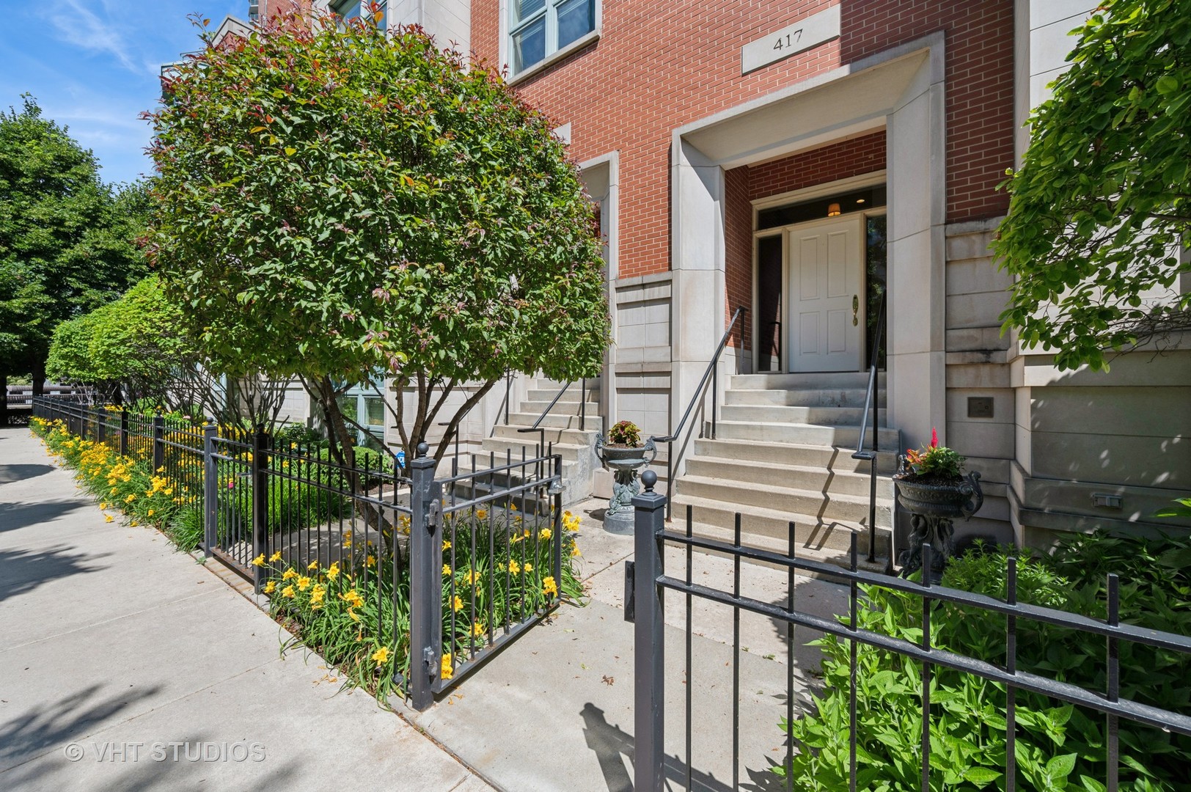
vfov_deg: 81.1
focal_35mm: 14
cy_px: 396
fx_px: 463
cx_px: 596
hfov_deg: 104.3
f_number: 9.5
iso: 200
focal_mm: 14
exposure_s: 1/350
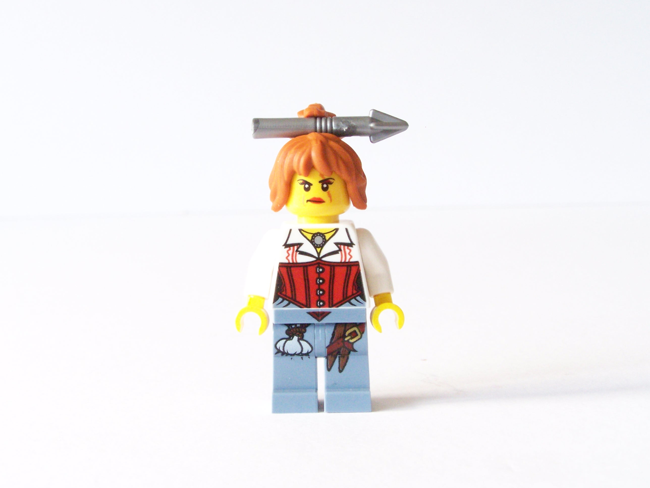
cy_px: 244
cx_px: 325
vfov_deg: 22.9
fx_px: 1202
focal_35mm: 64
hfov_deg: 30.3
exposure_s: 1/2
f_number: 6.3
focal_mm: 10.7
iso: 400
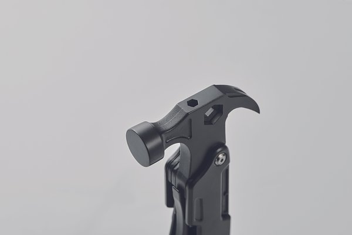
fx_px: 1027
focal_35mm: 105
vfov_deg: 13.0
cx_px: 176
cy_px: 118
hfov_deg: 19.5
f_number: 14
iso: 80
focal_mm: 105
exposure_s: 1/125
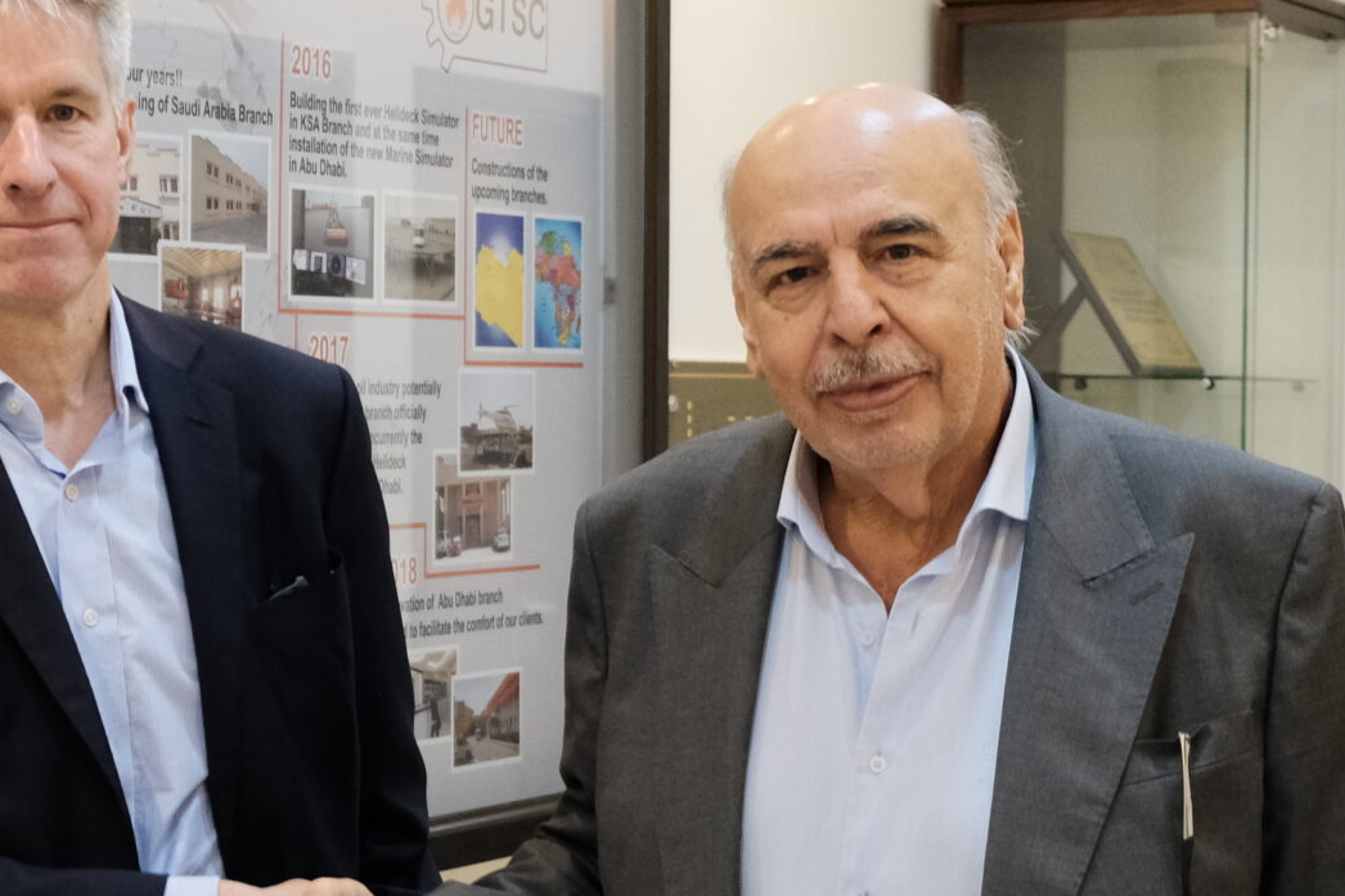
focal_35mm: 93
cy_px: 505
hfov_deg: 21.1
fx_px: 3474
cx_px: -39
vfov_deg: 14.7
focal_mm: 25.4
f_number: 3.2
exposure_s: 1/75
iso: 2000
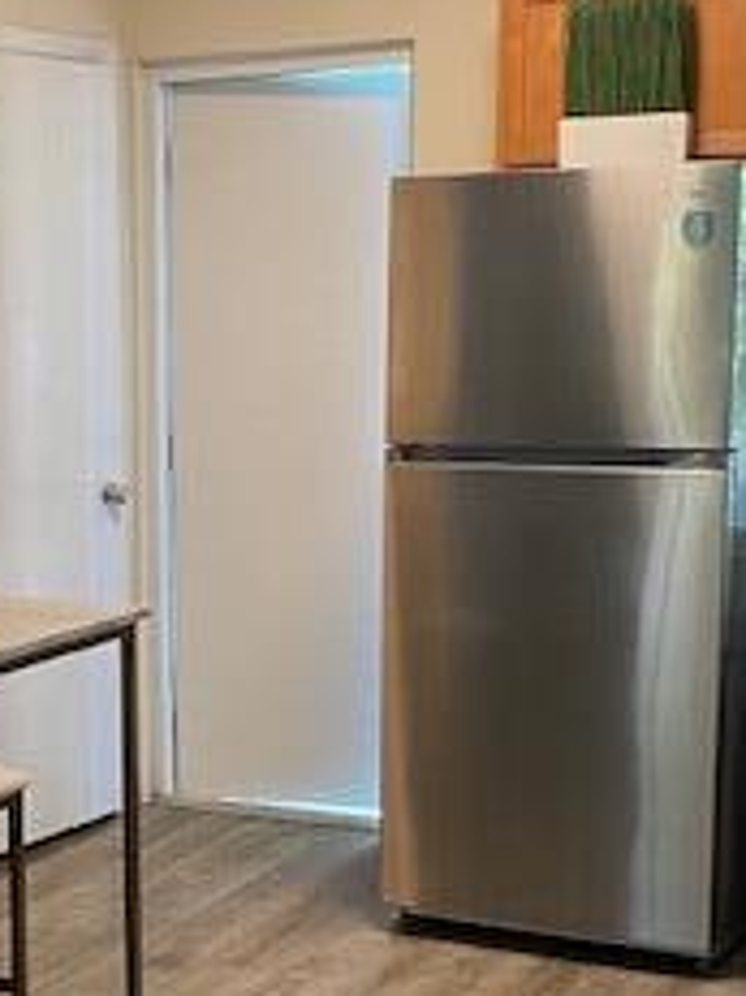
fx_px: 2071
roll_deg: +0.6
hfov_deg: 20.0
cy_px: 677
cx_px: 73
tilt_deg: -10.1
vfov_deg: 26.9
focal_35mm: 72
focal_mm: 4.25
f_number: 1.8
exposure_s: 1/60
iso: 160
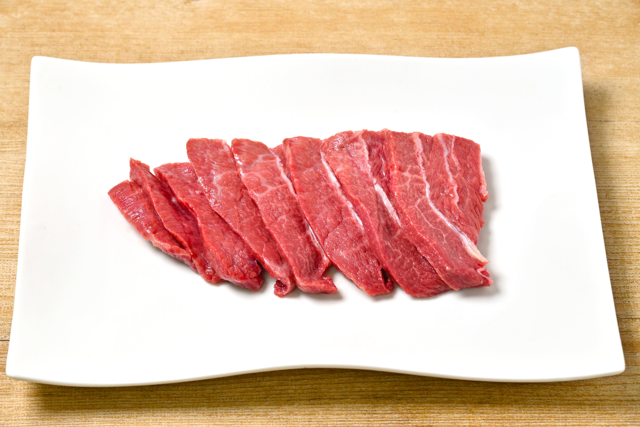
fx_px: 2133
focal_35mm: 120
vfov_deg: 11.4
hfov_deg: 17.1
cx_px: 320
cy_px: 214
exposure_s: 1/80
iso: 640
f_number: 14
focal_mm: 120
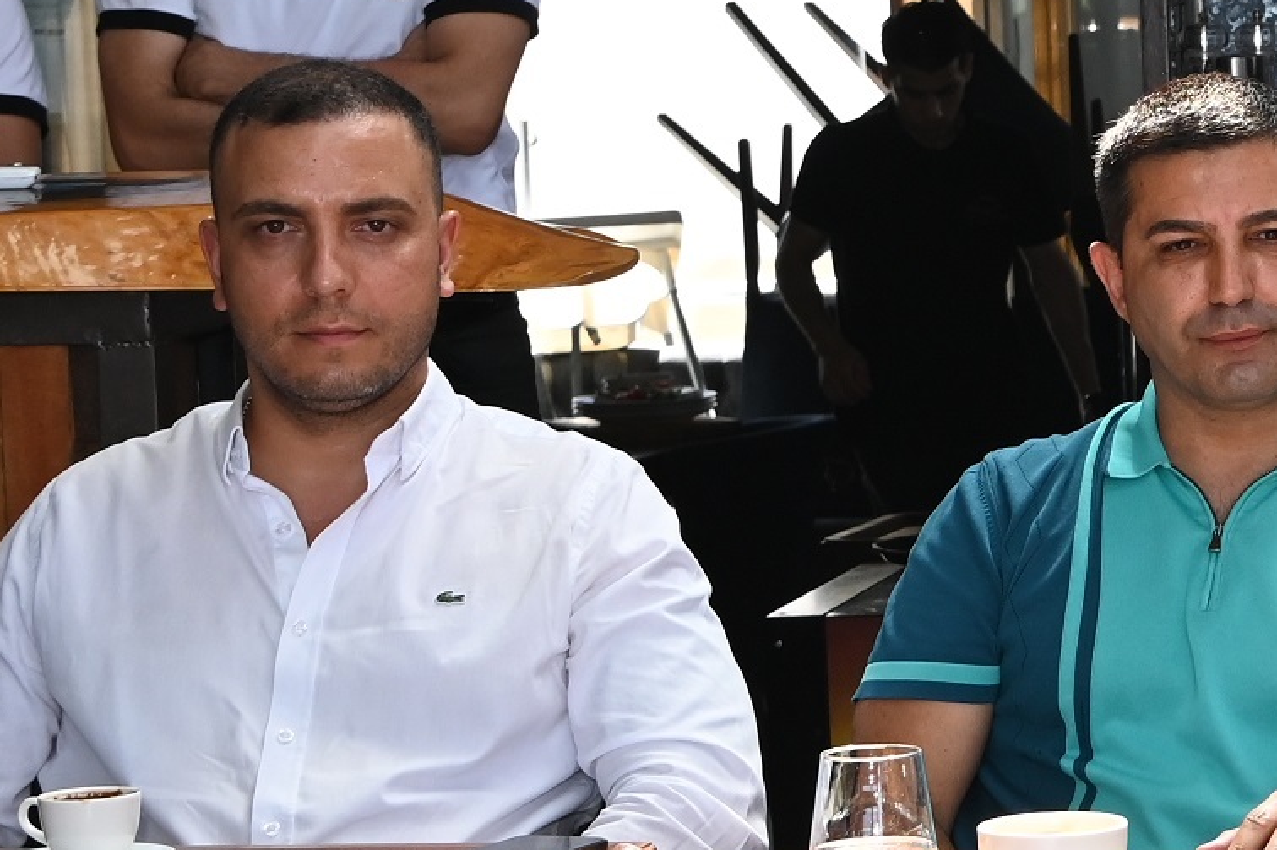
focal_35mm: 176
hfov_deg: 11.0
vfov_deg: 7.8
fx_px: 6239
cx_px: 2230
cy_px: 404
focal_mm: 44
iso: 640
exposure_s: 1/200
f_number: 7.1
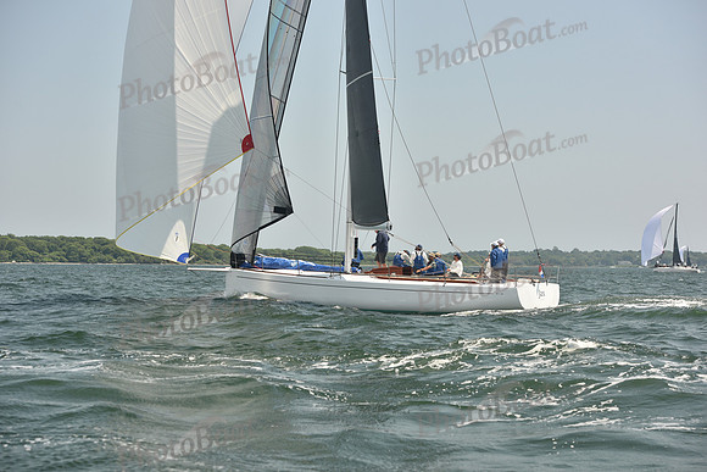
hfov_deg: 28.8
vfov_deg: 19.5
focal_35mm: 70
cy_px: 236
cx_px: 354
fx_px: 1375
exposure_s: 1/640
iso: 250
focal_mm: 70
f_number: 6.3
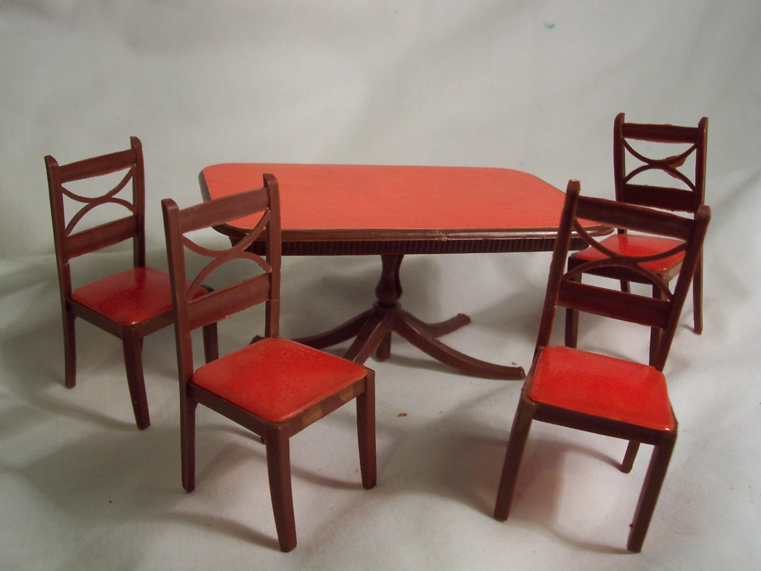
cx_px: 380
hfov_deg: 50.1
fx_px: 813
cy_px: 286
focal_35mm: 37
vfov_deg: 38.7
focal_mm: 5.6
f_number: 2.8
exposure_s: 1/60
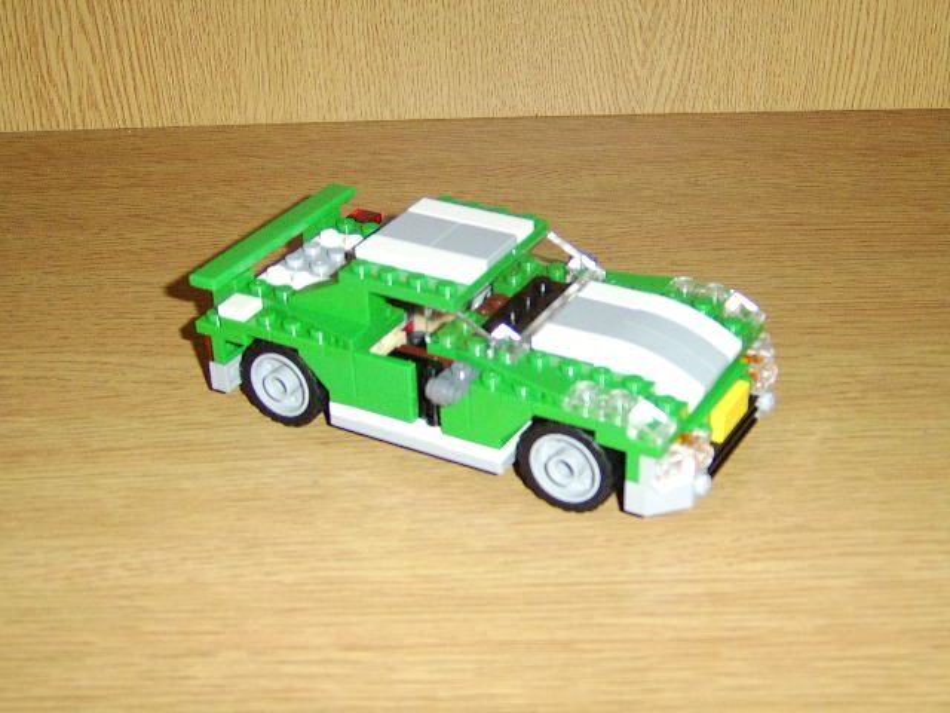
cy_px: 356
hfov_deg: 41.2
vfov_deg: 31.5
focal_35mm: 46
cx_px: 475
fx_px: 1262
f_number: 3.5
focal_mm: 11.93
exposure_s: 1/60
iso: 400
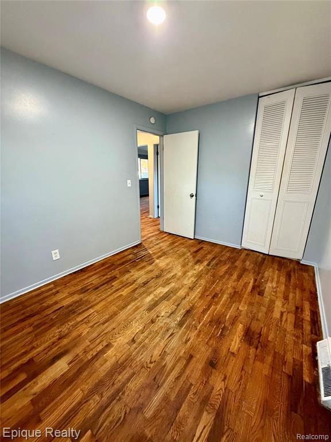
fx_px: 178
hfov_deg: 85.7
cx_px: 166
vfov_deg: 102.1
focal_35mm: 14
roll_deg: +0.6
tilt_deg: -15.1
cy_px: 221
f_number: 2.2
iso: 500
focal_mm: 2.22
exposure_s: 1/48
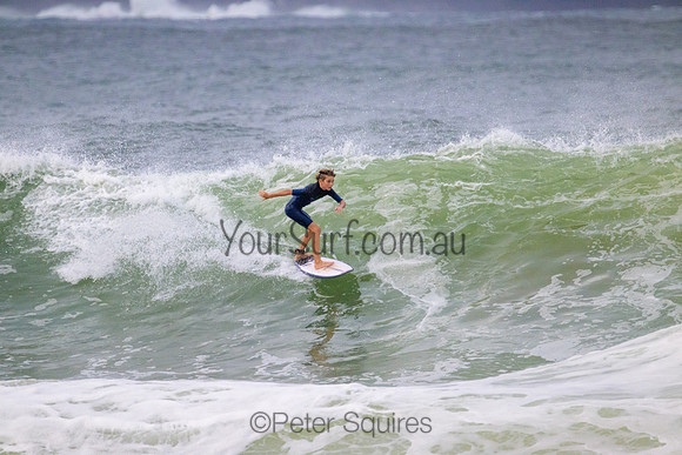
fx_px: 15158
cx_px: 341
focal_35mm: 800
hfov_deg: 2.6
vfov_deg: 1.7
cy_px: 228
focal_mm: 800
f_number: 11
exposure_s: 1/3200
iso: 3200
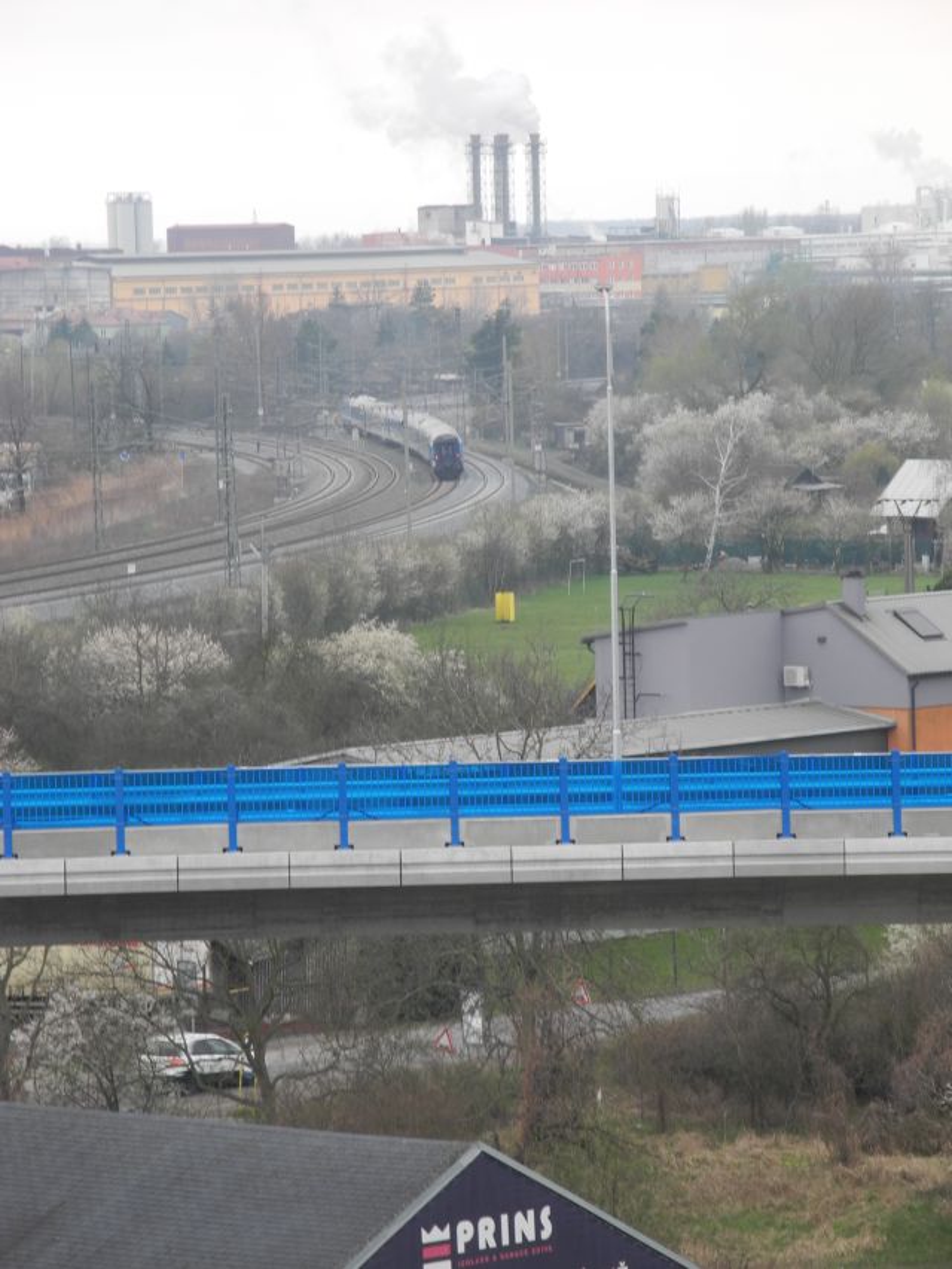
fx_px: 7332
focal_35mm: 200
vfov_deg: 9.9
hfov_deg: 7.4
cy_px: 634
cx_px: 476
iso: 100
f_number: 5.6
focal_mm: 42.6
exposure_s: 1/40.5
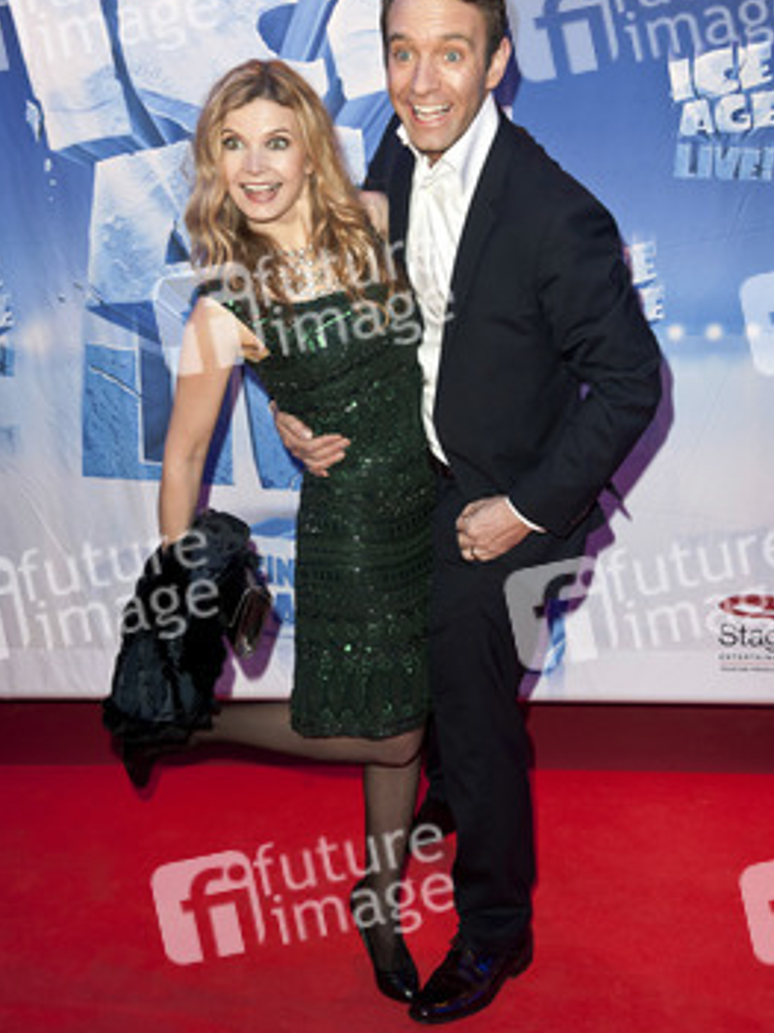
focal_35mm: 46
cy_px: 453
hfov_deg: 31.5
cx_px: 390
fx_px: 1372
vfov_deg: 41.2
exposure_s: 1/200
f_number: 5.6
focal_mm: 42
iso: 800
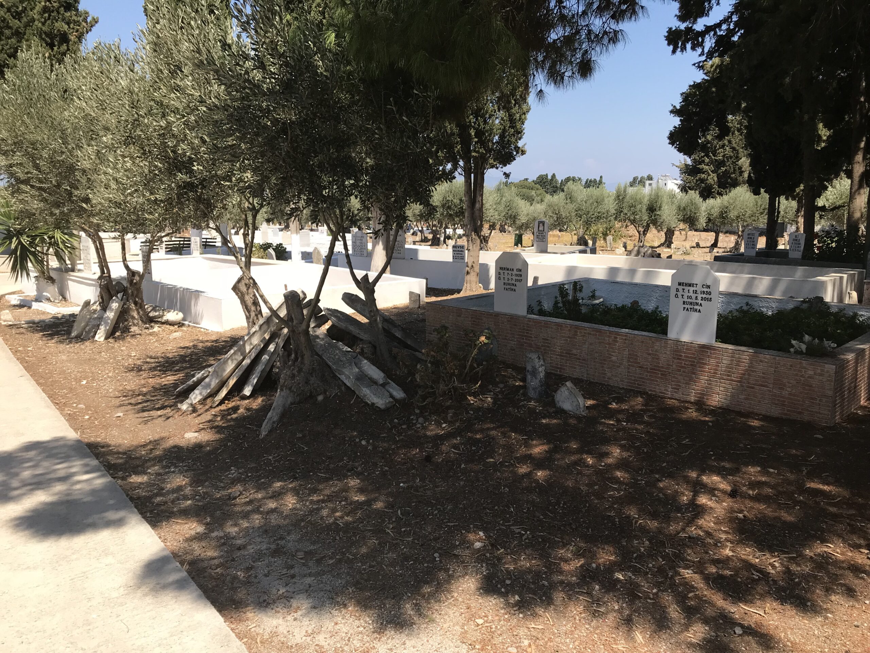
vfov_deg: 49.7
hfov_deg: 63.4
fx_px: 704
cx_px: 435
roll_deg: -4.3
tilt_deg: -11.0
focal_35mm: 28
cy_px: 326
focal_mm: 3.99
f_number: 1.8
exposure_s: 1/1429
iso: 20
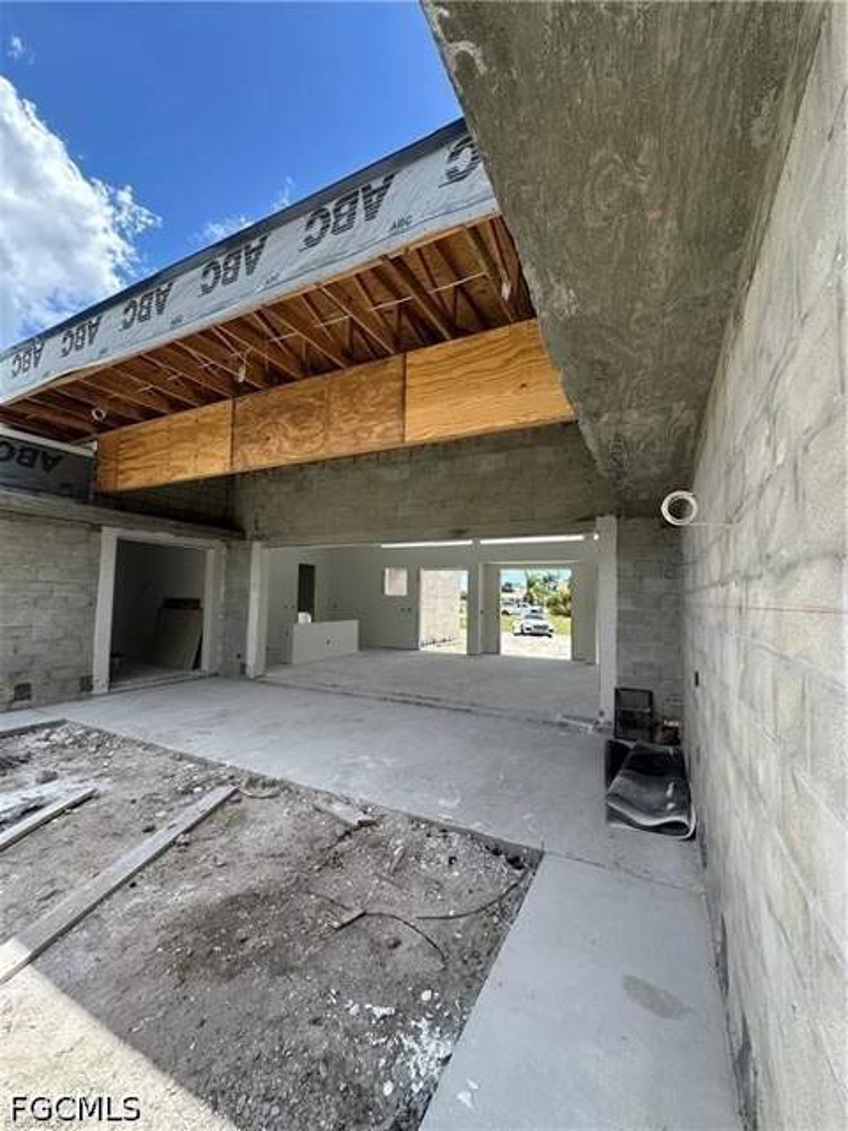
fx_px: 457
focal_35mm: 14
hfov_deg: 85.7
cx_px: 424
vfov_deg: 102.1
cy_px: 566
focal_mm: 2.22
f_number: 2.2
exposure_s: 1/801
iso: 40
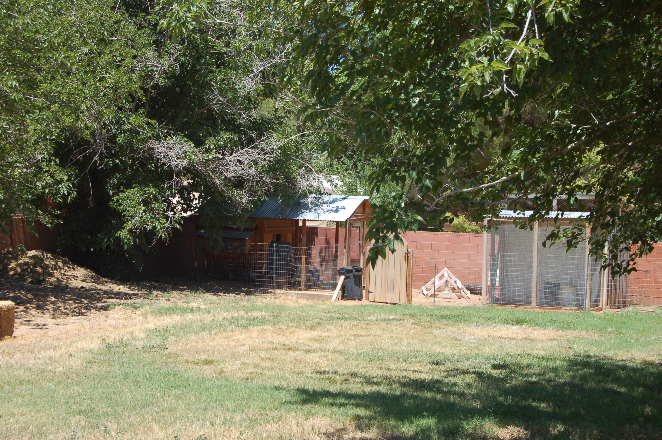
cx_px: 331
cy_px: 220
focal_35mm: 69
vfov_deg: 19.7
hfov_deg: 29.3
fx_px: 1268
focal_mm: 46
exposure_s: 1/250
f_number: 8
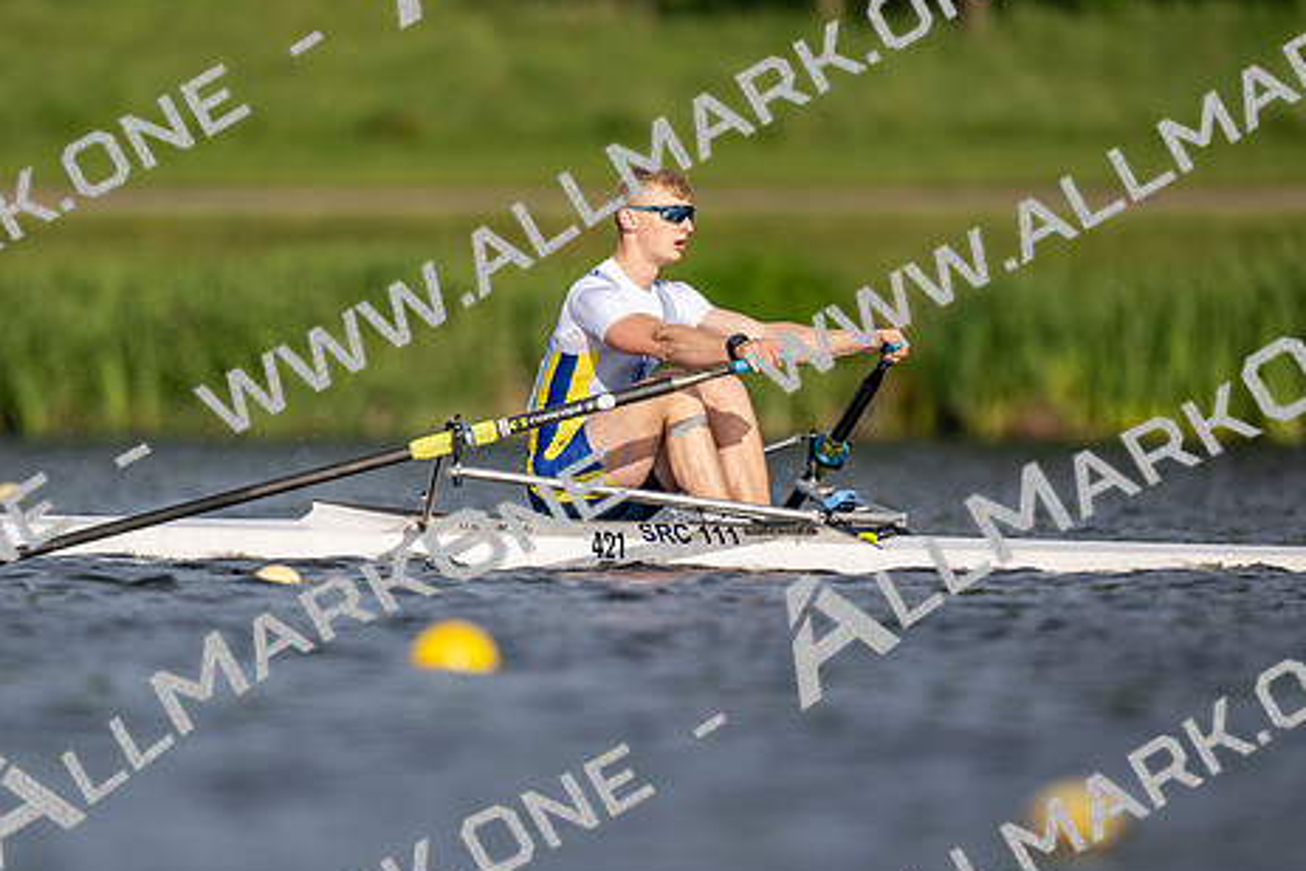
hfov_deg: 2.7
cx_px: 544
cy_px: 441
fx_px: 27288
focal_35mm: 752
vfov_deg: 1.8
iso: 200
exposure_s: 1/2500
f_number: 4
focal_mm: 600
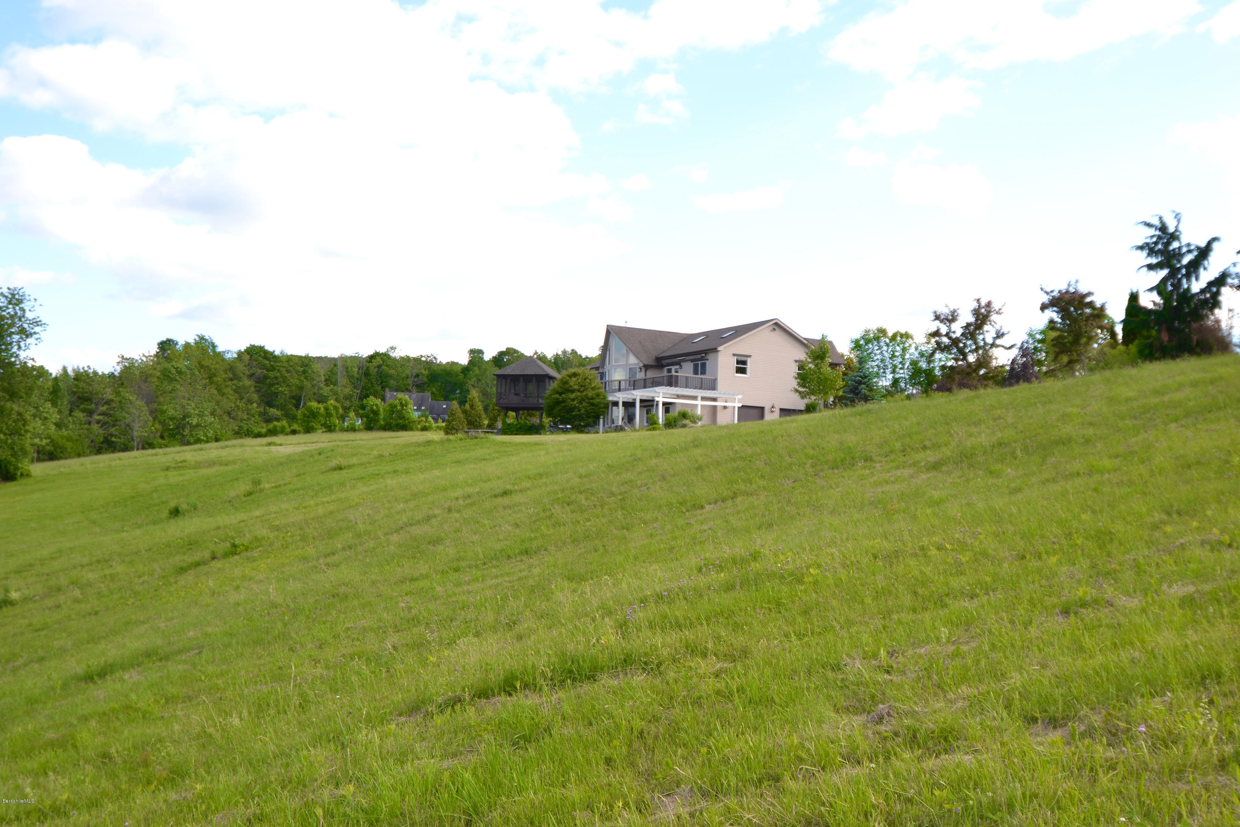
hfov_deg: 53.1
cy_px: 414
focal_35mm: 36
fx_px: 1240
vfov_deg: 36.9
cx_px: 620
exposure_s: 1/200
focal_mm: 24
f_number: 5.6
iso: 100
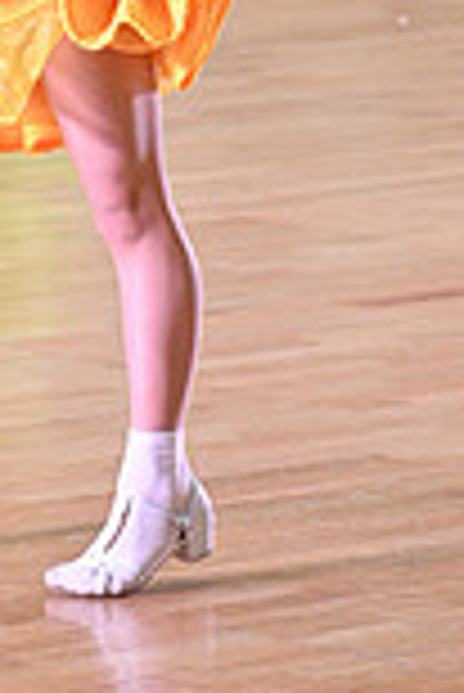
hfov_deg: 3.3
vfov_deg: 5.0
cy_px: -158
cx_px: 327
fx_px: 7966
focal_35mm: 413
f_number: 5
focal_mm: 110
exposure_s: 1/320
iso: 3200
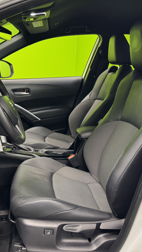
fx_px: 234
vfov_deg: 56.6
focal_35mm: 35
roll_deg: -0.6
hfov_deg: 33.4
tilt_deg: -12.2
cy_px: 126
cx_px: 46
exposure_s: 1/50
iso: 250
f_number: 1.78
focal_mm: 6.76
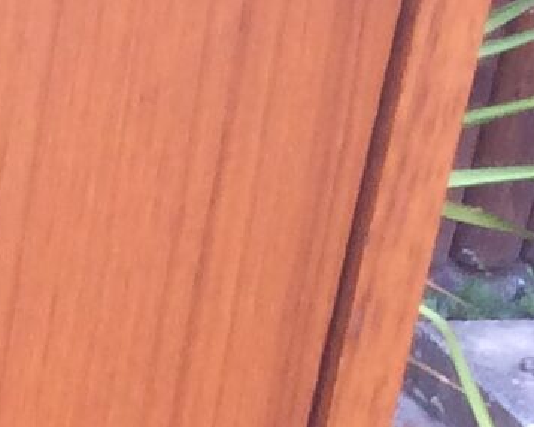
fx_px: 3570
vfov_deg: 6.3
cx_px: -1049
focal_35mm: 226
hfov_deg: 7.5
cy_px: 1229
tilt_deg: -37.4
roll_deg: +1.1
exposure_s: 1/50
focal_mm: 3.3
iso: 40
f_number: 2.4
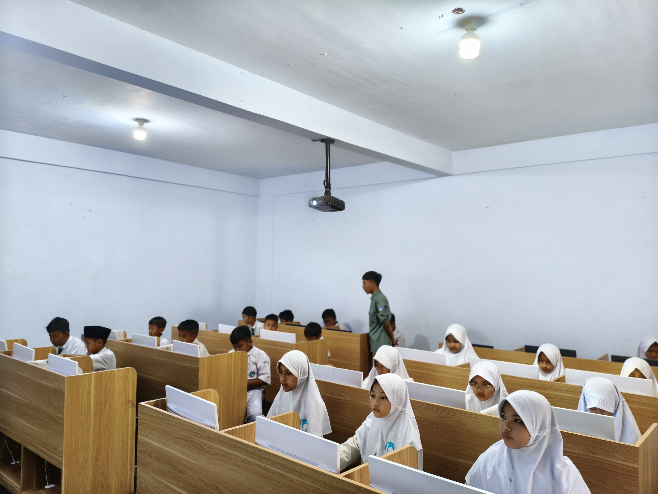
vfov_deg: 53.1
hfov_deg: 67.3
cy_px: 247
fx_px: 494
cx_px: 329
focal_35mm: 26
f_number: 1.5
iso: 200
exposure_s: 1/60
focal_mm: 4.94
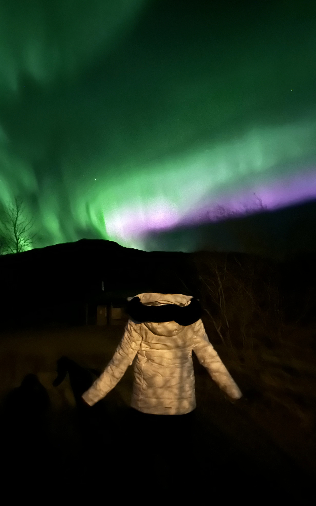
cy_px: 258
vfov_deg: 70.4
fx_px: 358
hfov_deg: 47.6
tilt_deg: +9.5
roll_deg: -1.2
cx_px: 155
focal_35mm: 26
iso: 12500
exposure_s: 1/5
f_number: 1.78
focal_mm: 6.86
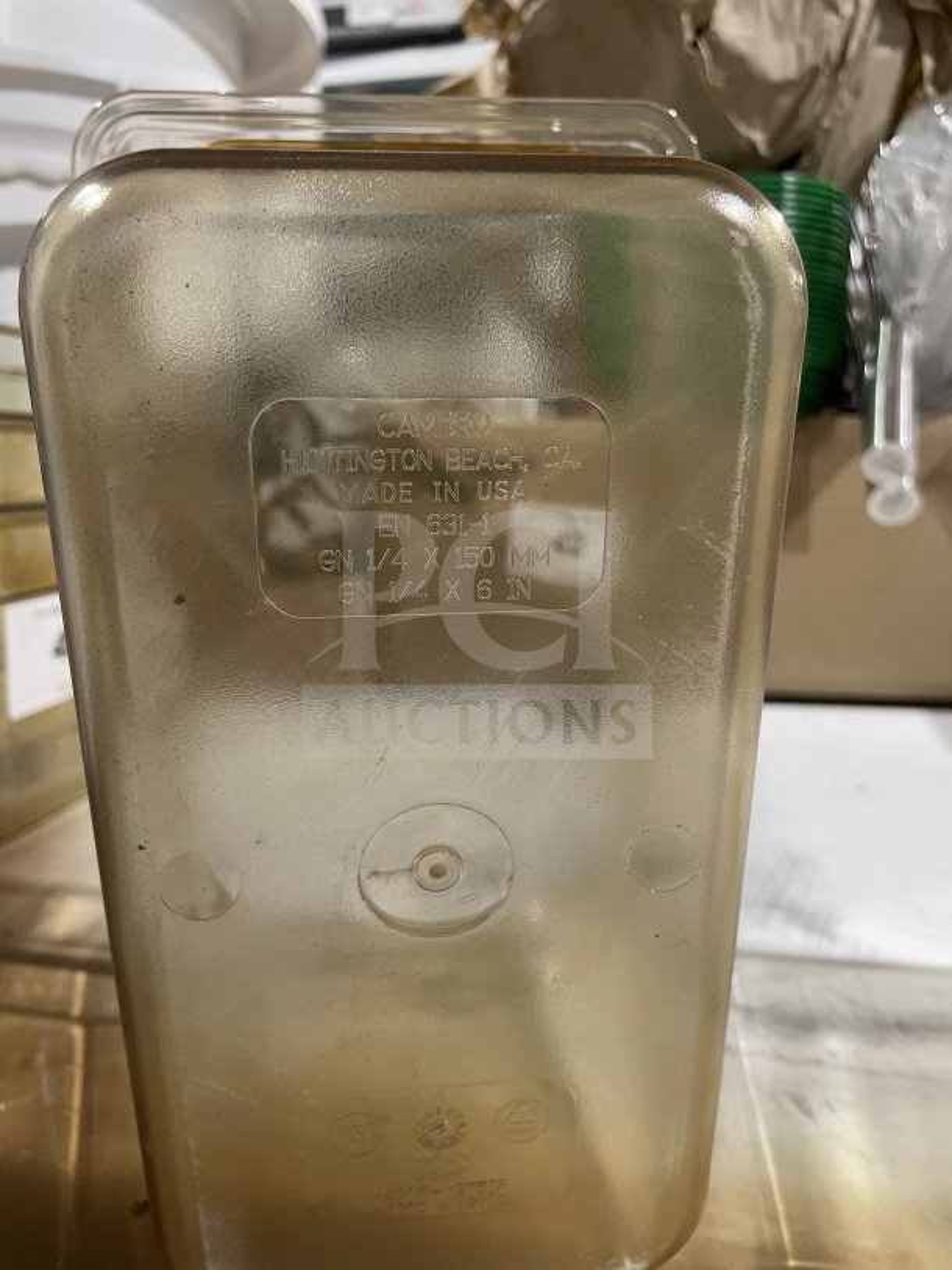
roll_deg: +1.0
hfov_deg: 53.1
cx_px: 476
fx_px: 953
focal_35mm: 26
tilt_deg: -9.2
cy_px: 635
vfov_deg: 67.3
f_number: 1.6
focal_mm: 4.2
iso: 250
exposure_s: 1/60
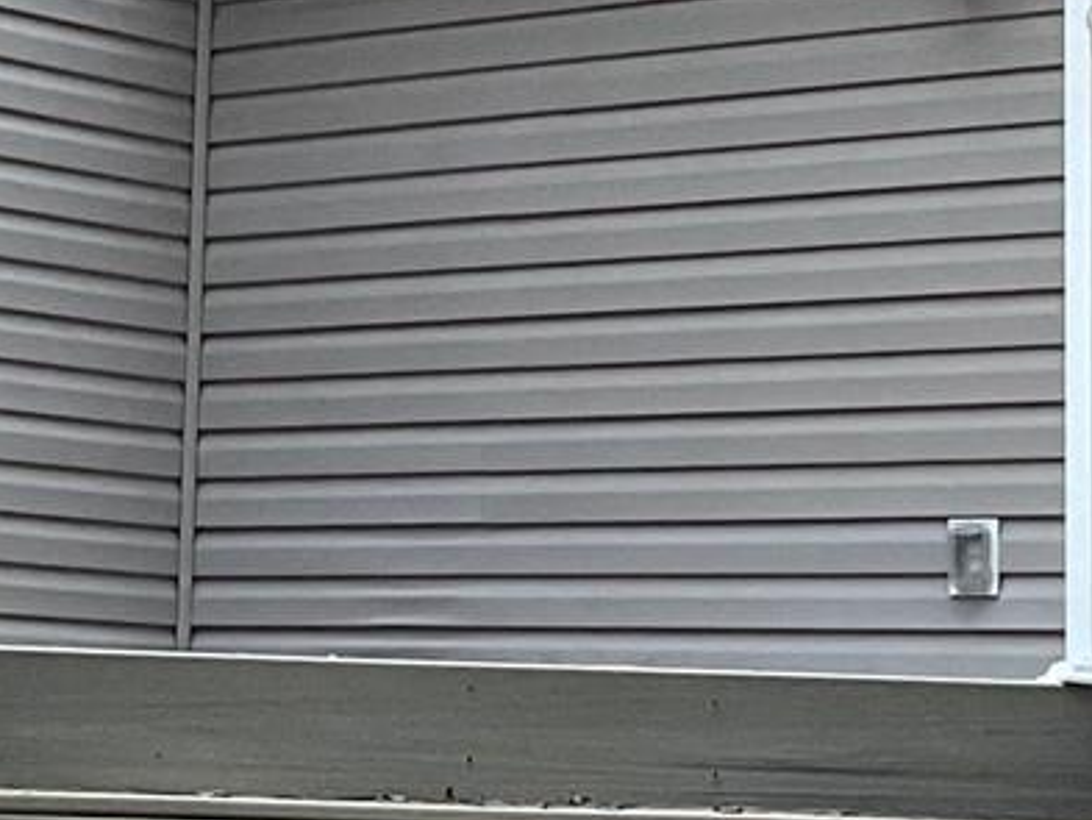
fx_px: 4765
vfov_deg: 9.7
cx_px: 281
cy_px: -39
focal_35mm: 151
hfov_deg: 13.0
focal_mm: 3
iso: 100
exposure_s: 1/60
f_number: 1.8
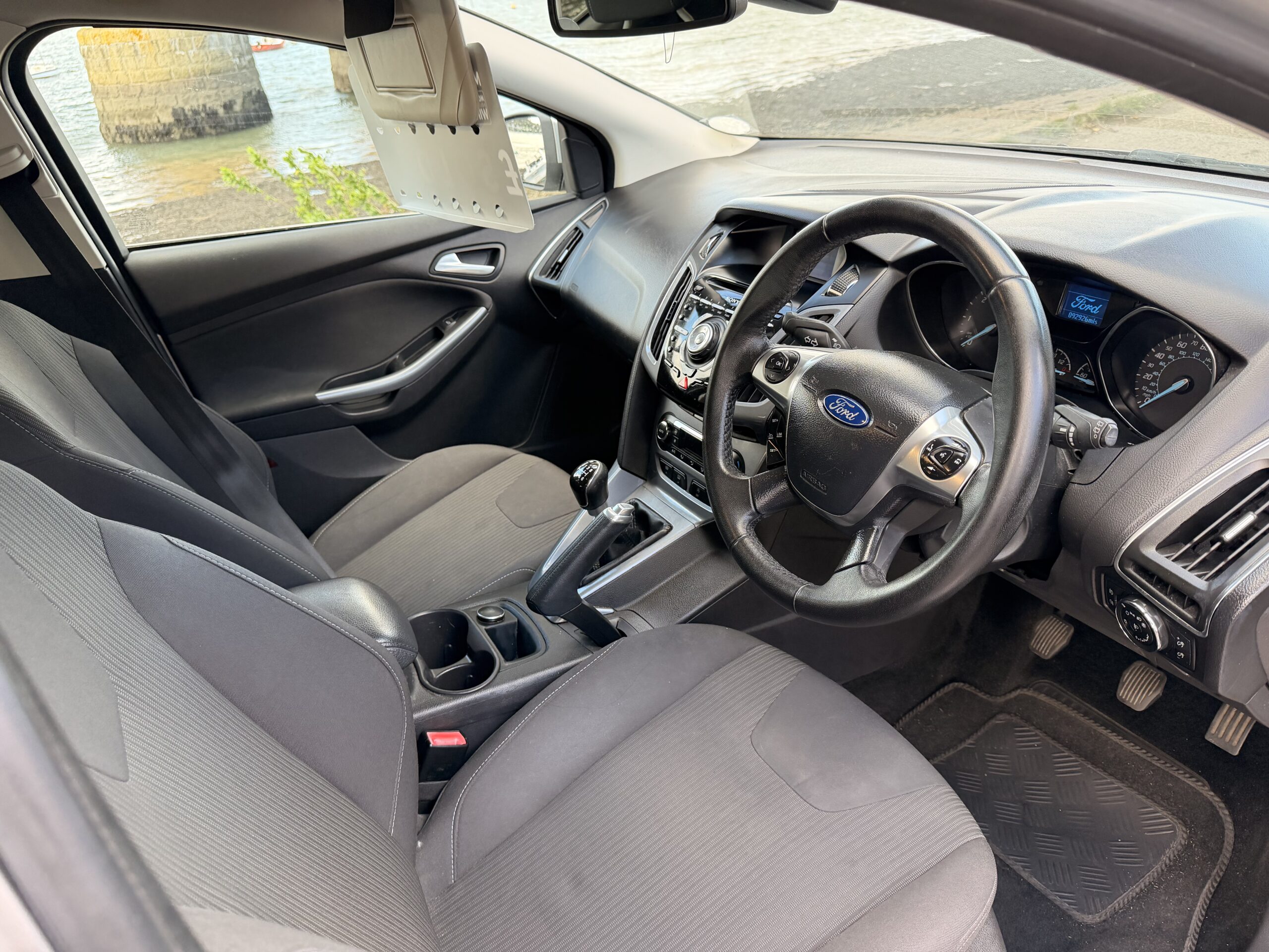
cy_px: 476
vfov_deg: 56.8
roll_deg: +5.0
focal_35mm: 24
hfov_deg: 71.6
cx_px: 634
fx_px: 880
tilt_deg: -29.3
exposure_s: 1/196
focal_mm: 6.76
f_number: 1.78
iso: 200
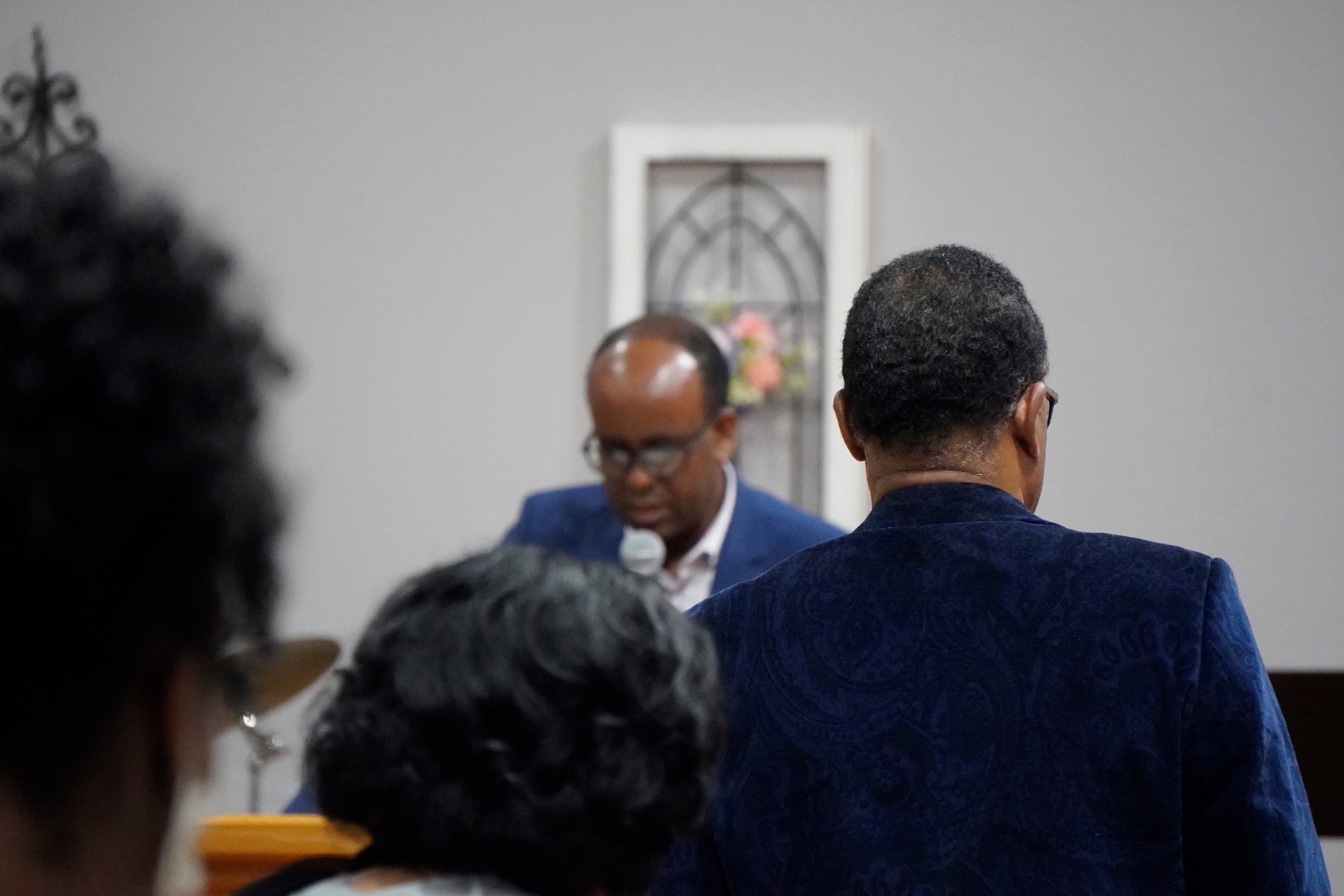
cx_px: 672
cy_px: 448
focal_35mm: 315
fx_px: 11759
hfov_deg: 6.5
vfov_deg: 4.4
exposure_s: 1/100
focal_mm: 210
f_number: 6.3
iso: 6400
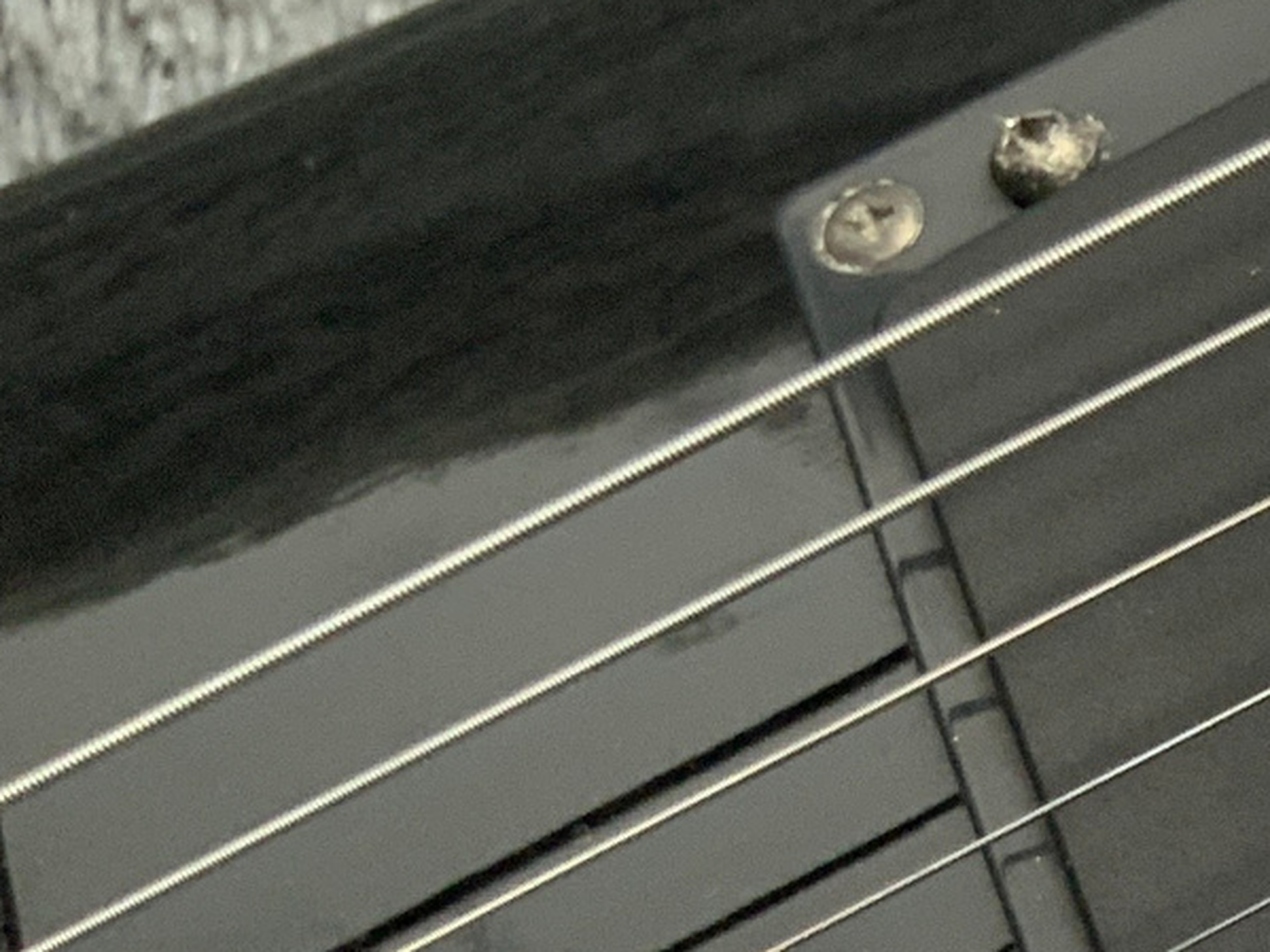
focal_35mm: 124
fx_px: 4548
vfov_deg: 11.9
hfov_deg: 13.3
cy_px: 840
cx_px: 2682
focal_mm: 3
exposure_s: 1/52
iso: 64
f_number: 1.8
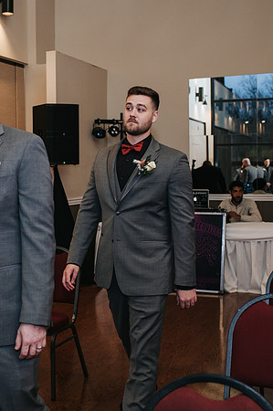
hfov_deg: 25.2
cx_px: 52
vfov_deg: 37.8
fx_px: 599
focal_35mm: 53
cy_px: 206
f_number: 3.2
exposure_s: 1/200
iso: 800
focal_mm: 35
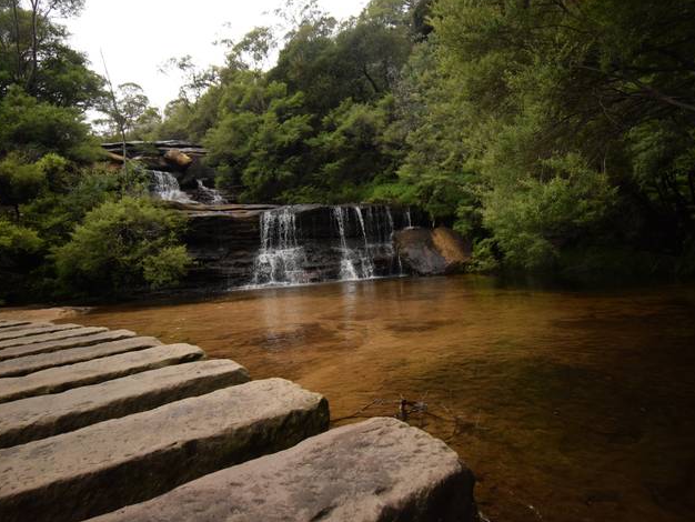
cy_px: 257
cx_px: 348
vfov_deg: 62.2
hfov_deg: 77.5
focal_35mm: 22
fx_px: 433
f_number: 4.8
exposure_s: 1/1600
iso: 1250
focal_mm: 13
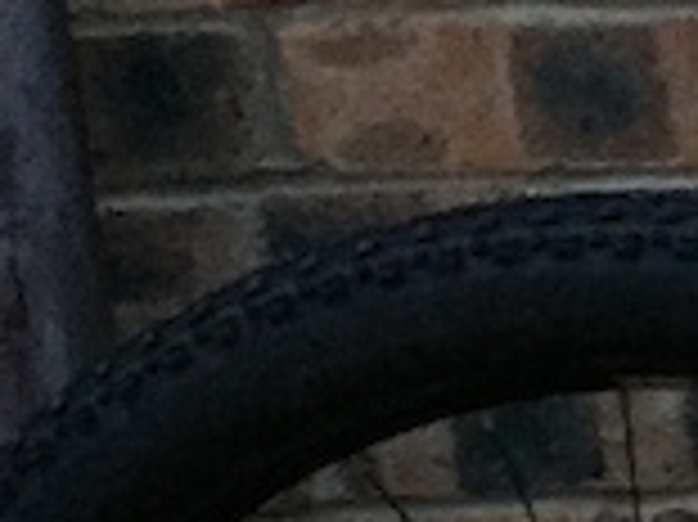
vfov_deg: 7.7
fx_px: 3869
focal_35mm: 192
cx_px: 2139
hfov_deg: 8.5
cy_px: 616
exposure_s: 1/24
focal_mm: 4.15
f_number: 2.2
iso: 250
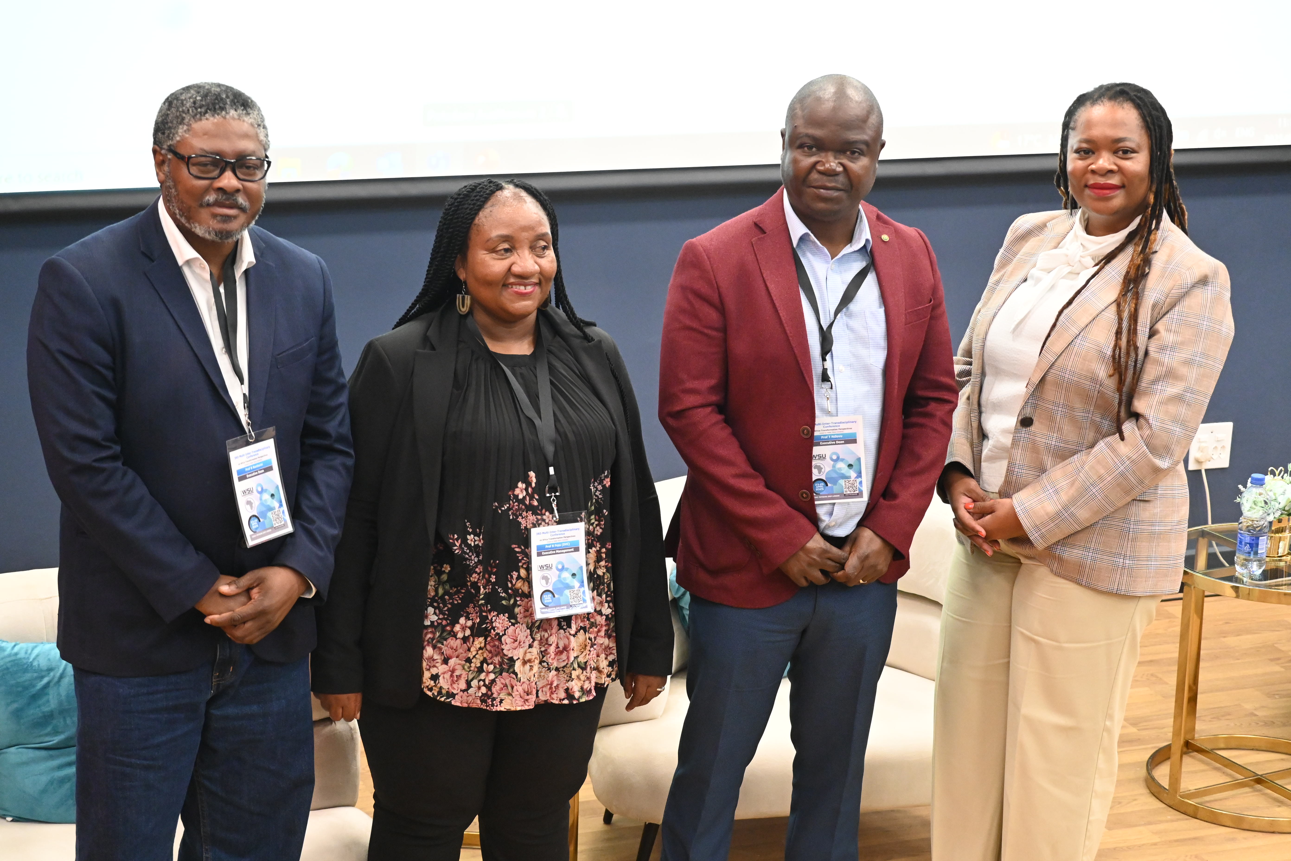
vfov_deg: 18.2
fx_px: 2689
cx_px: 646
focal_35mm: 75
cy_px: 430
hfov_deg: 27.0
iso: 3200
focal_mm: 50
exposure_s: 1/80
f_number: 4.5
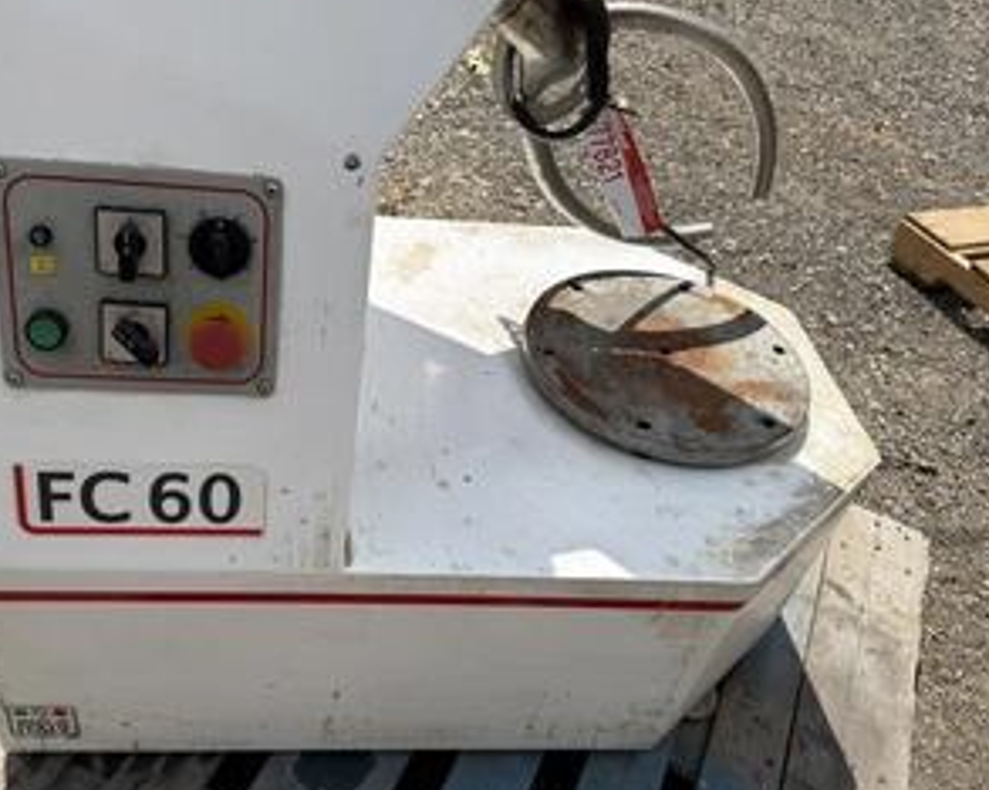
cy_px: 398
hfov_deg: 55.2
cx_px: 381
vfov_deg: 45.8
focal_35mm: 32
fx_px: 936
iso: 80
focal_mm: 6.76
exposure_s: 1/5319
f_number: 1.78
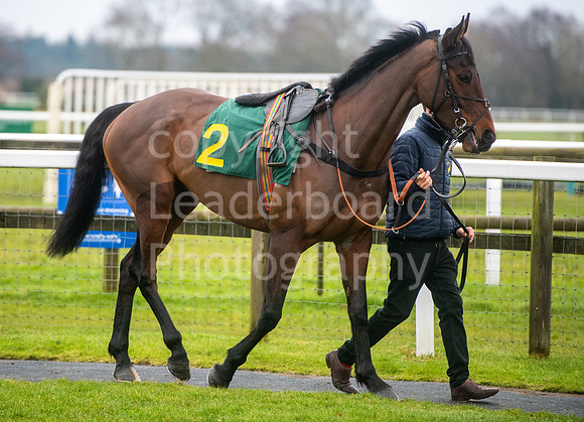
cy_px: 194
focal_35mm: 228
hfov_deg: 8.8
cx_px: 242
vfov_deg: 6.4
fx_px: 3795
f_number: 2.8
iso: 1000
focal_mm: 200
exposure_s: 1/1000
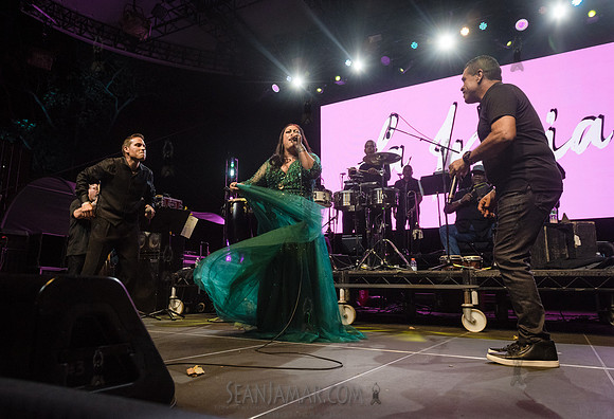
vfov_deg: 49.5
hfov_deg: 67.9
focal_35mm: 26
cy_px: 197
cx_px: 273
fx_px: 455
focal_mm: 24
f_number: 4
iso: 2500
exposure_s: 1/2000
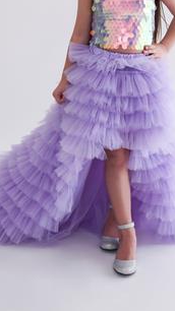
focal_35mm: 70
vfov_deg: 29.0
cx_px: 116
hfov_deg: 17.2
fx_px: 578
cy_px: 35
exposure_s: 1/125
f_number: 8
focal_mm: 35
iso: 640
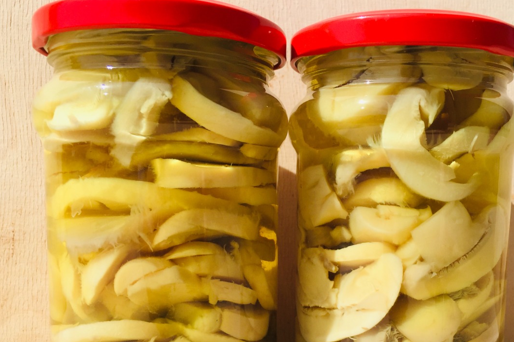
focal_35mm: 41
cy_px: 253
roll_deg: -1.4
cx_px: 316
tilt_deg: -5.3
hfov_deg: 47.1
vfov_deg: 32.1
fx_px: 585
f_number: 2.2
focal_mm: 4.15
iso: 32
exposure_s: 1/2475
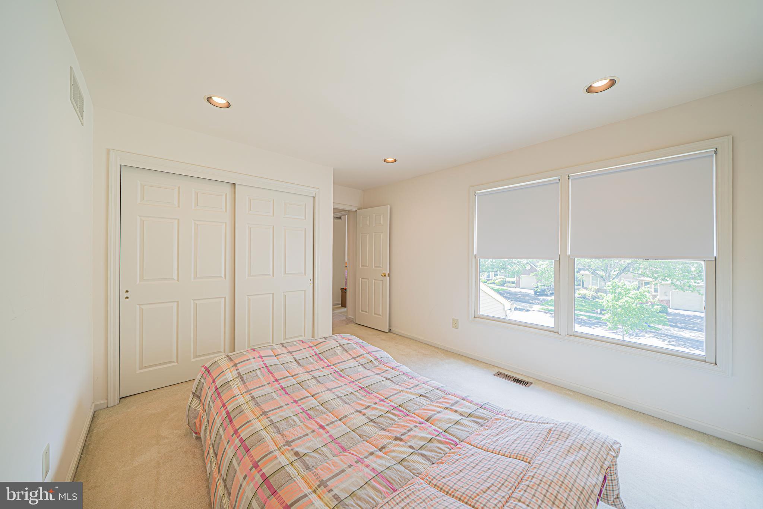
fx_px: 254
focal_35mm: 12
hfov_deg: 112.6
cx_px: 382
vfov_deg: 90.0
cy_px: 254
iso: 320
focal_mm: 12
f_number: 5
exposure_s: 1/100
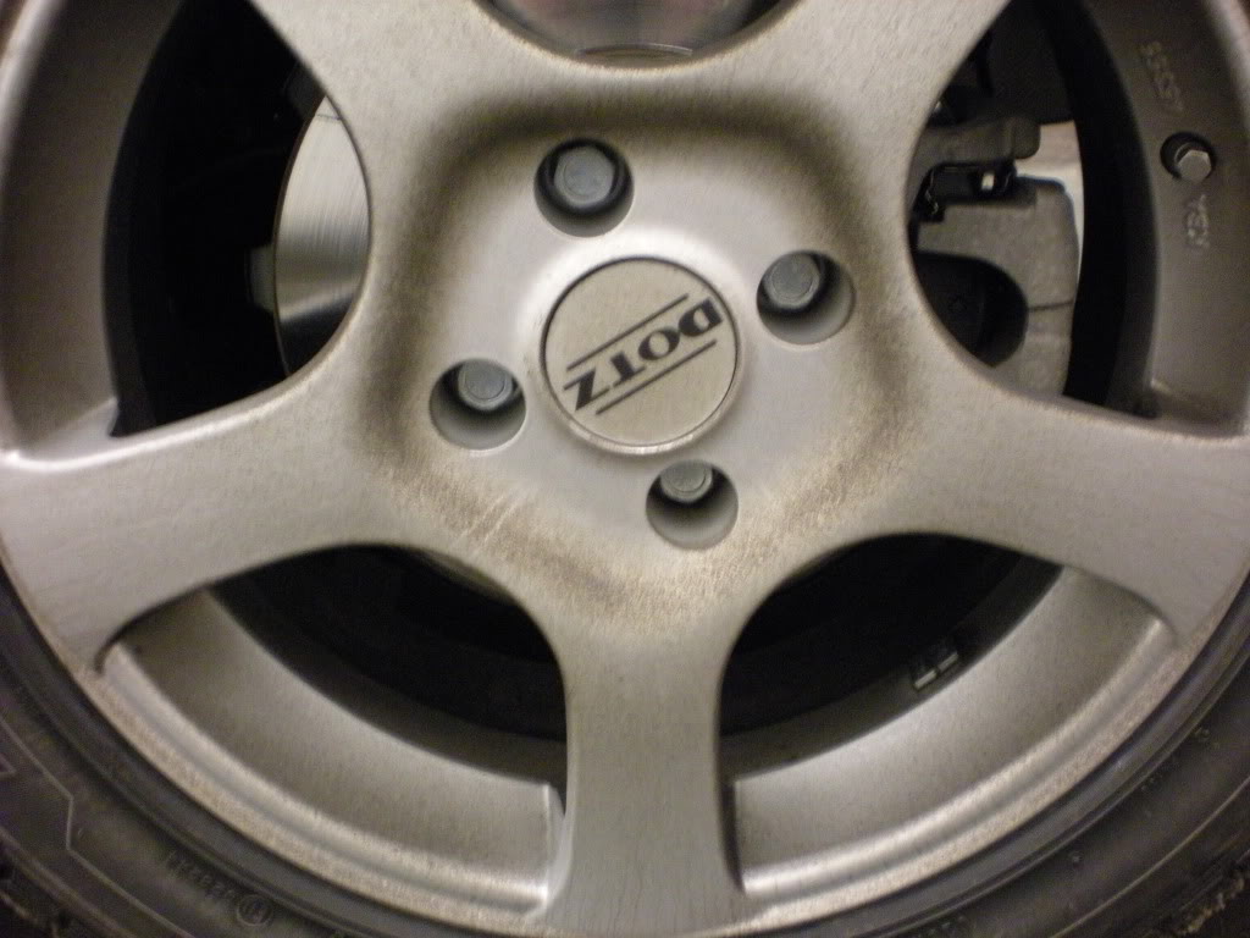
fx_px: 1372
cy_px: 469
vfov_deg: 37.7
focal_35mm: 38
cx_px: 625
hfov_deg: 49.0
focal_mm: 6.3
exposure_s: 1/8
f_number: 3.1
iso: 469
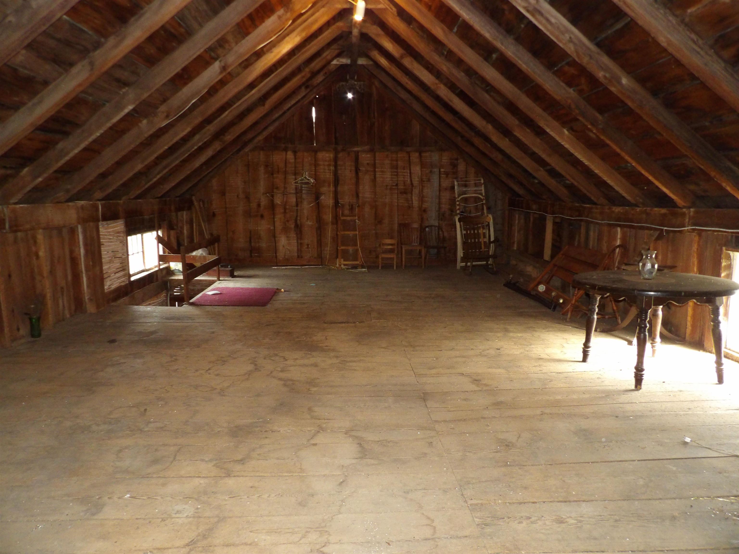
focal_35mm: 24
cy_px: 277
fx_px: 512
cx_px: 370
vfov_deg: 56.8
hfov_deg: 71.6
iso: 484
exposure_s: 1/28
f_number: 3.2
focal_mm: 4.3
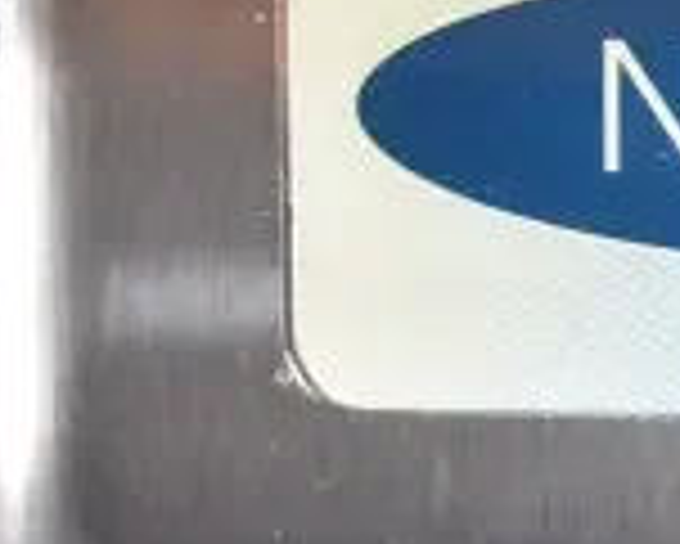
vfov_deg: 10.4
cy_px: 115
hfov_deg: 12.0
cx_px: 1211
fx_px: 2980
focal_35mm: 148
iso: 450
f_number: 4
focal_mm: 26
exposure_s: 1/40
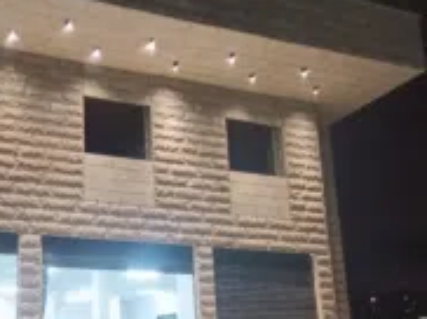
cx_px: 33
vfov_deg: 39.8
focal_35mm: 33
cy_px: 286
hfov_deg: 48.7
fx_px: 407
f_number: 2.2
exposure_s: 1/50
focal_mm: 1.65
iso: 471
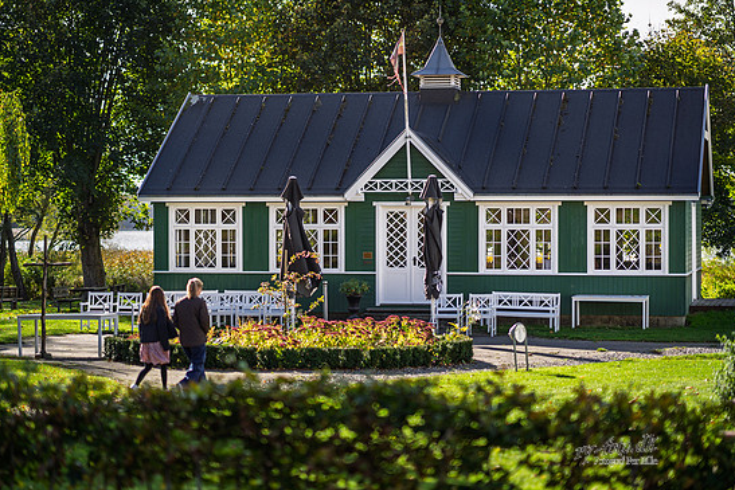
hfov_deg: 22.1
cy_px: 257
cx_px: 359
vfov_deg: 14.9
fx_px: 1879
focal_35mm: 92
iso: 64
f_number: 1.4
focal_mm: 85
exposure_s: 1/1600
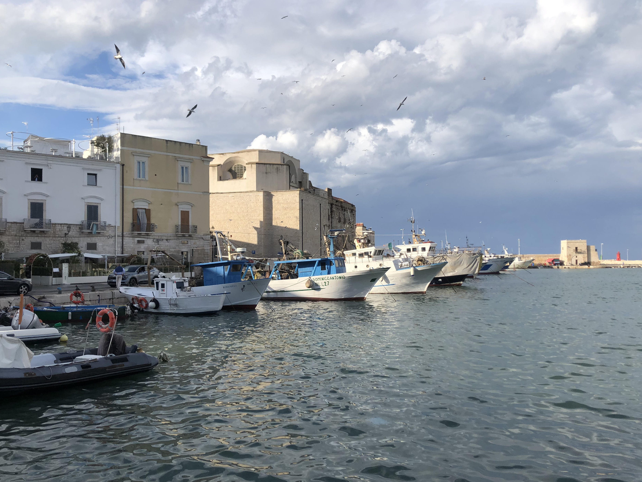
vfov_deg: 46.8
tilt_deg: +1.7
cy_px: 250
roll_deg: +1.2
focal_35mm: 30
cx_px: 321
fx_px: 556
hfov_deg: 60.0
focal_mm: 4
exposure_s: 1/2404
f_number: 1.8
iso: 20
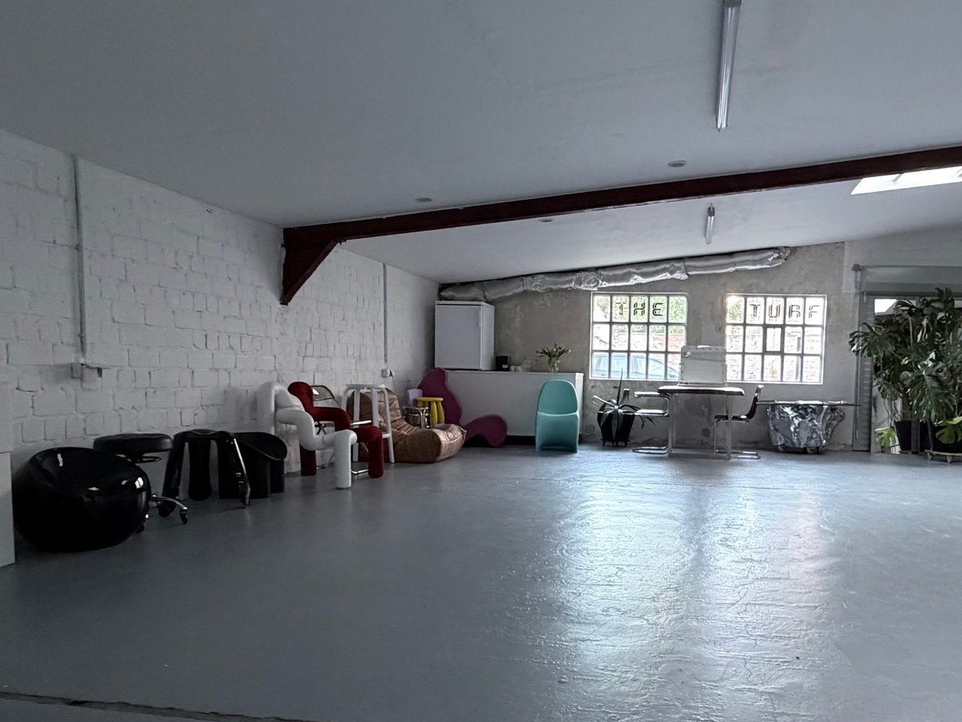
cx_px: 627
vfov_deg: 65.4
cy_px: 429
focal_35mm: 20
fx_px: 556
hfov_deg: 79.5
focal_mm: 2.22
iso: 500
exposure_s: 1/60
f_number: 2.2
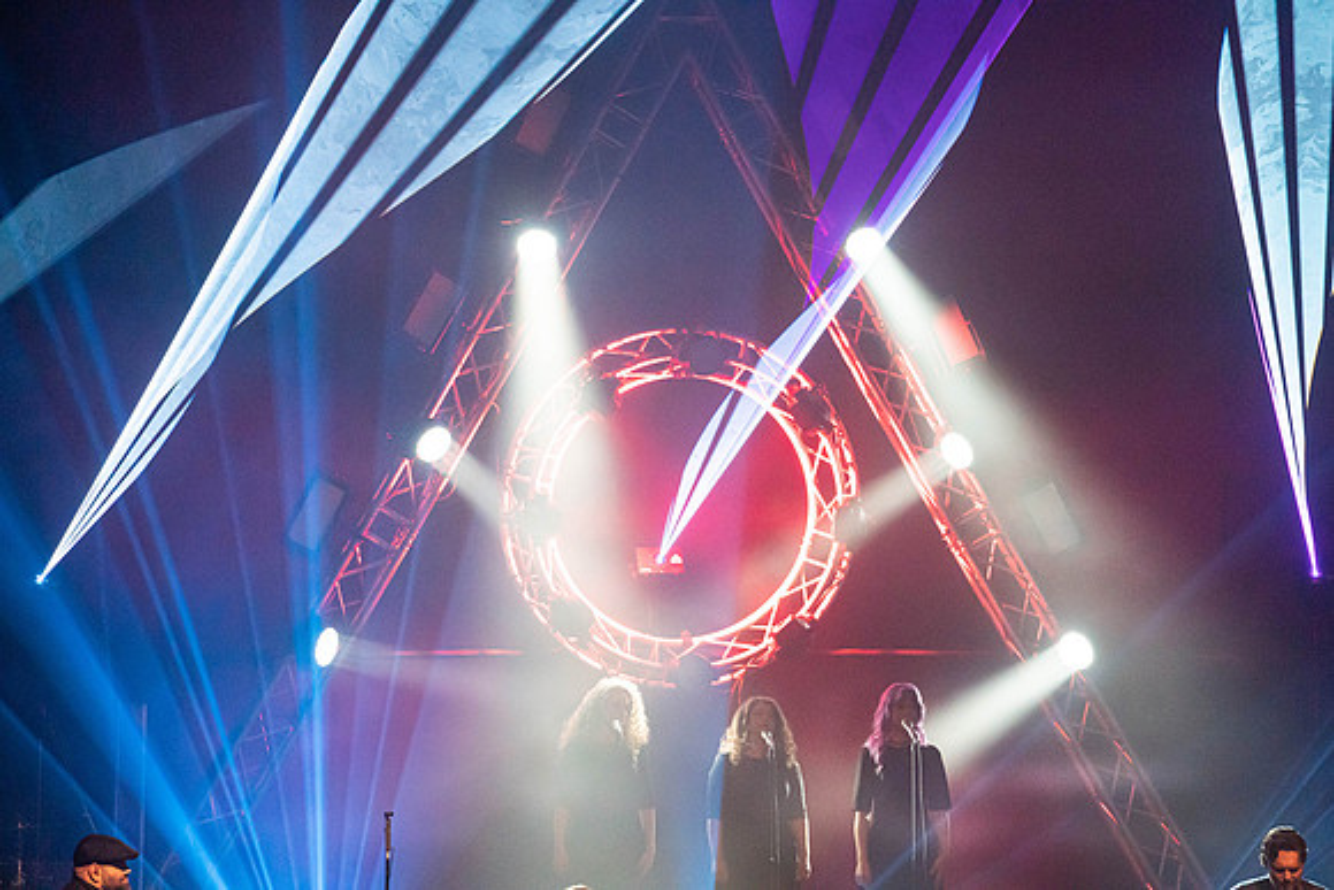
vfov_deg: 6.9
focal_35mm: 200
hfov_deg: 10.3
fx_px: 7412
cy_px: 445
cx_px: 667
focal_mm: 200
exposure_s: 1/250
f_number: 5.6
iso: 8000
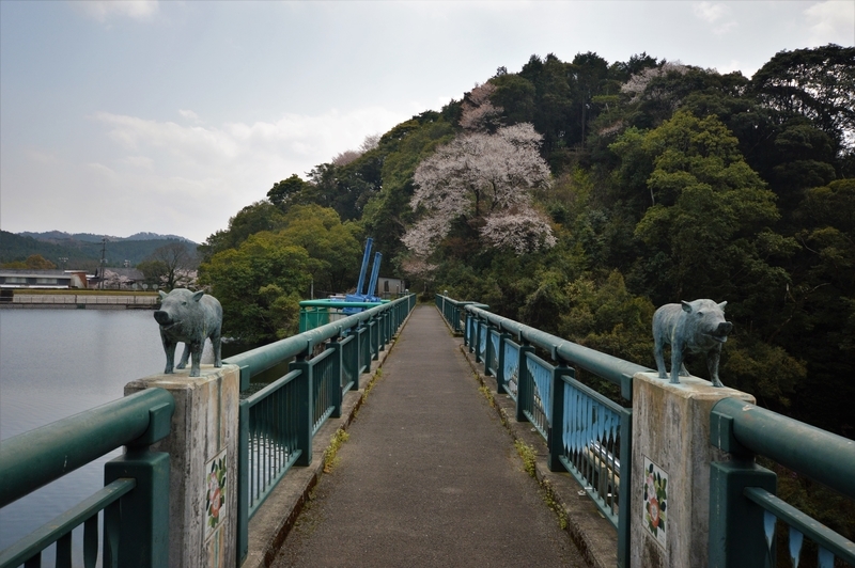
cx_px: 428
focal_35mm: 30
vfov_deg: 43.5
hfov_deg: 62.0
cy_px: 284
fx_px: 712
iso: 400
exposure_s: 1/80
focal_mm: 20
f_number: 5.6
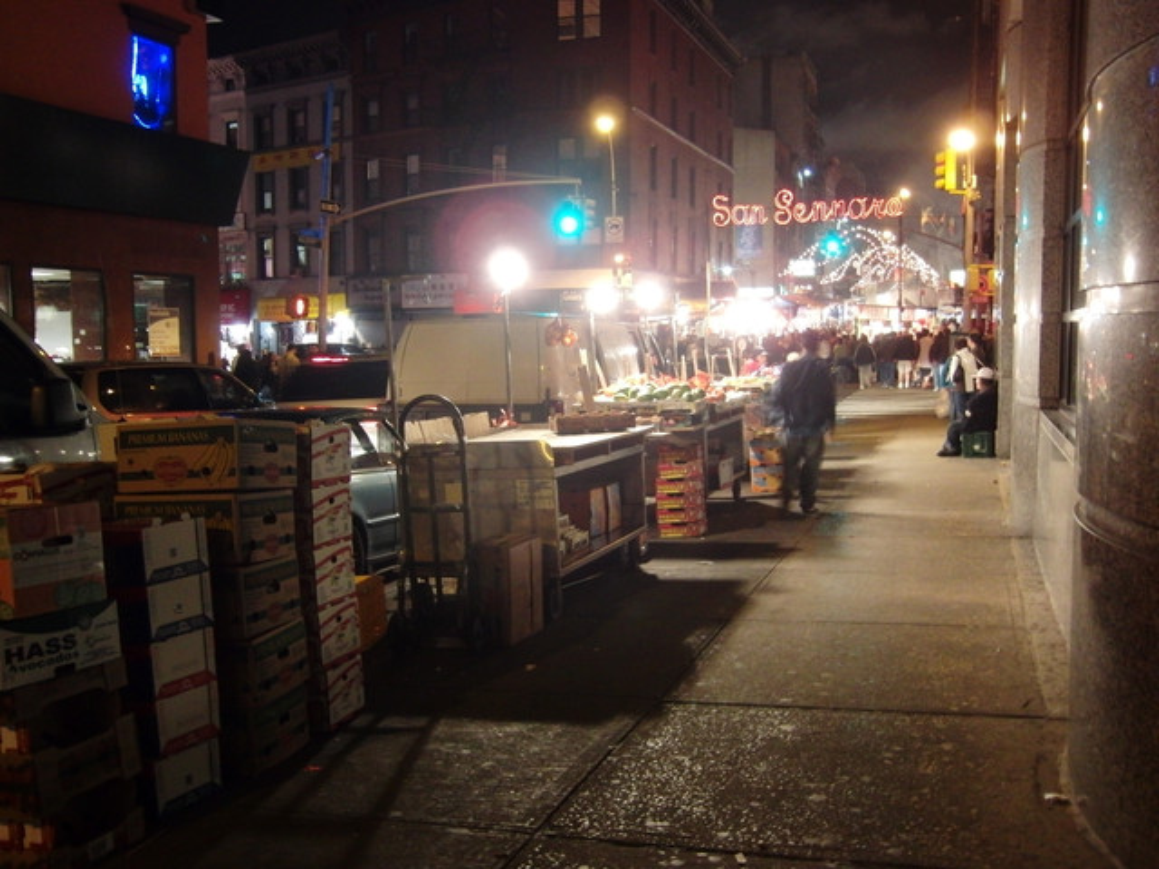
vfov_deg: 40.7
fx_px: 1172
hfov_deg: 52.6
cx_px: 580
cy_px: 434
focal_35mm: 35
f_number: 3.6
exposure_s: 1/5
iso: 400
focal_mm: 6.1
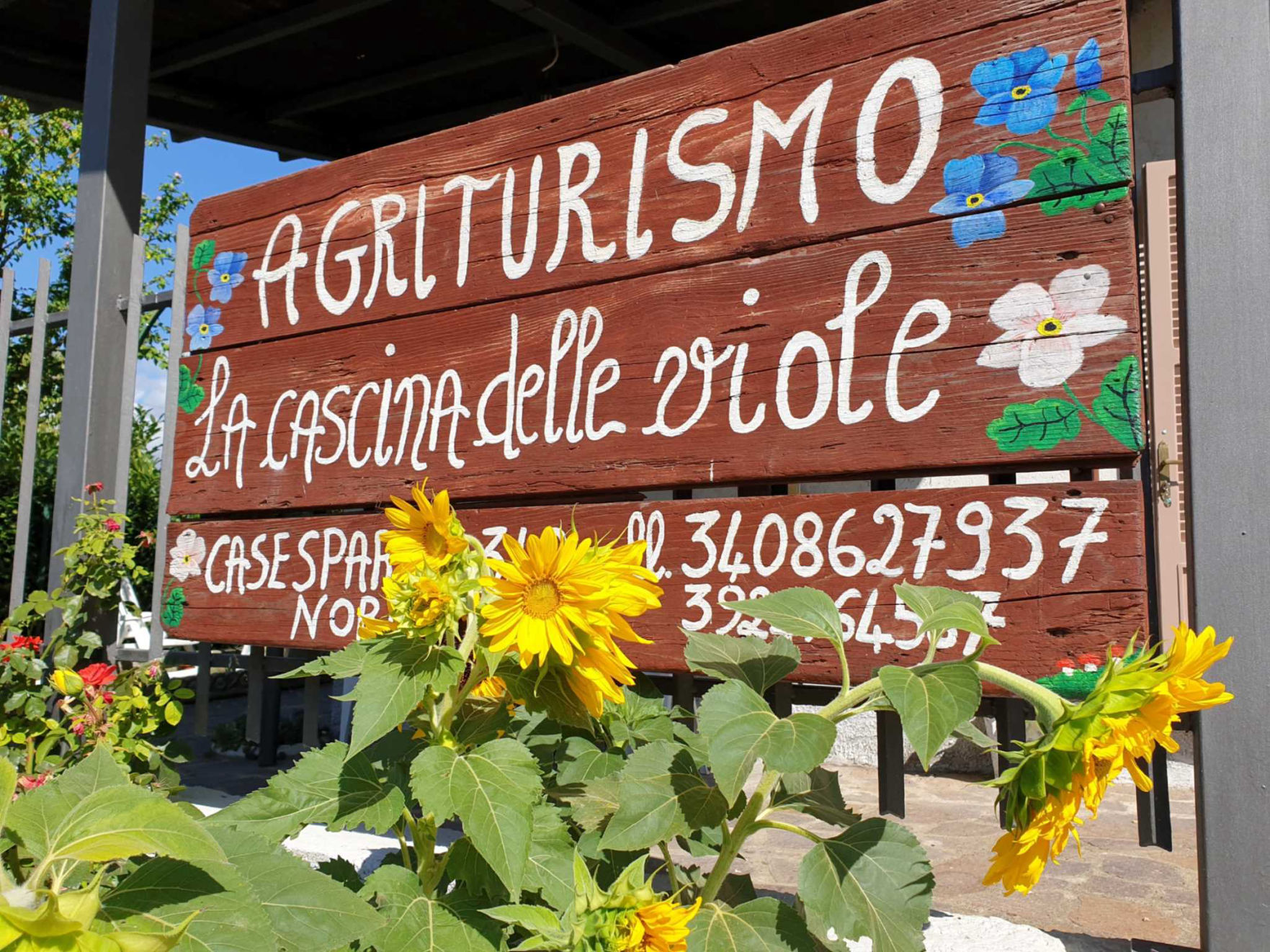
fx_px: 954
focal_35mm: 26
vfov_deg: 53.1
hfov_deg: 67.3
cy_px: 476
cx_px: 635
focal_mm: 4.3
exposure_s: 1/1513
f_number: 2.4
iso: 50
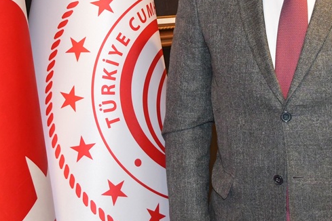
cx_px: 141
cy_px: -26
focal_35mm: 95
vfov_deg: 14.1
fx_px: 876
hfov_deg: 21.4
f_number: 3.8
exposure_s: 1/60
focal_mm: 23
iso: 1800
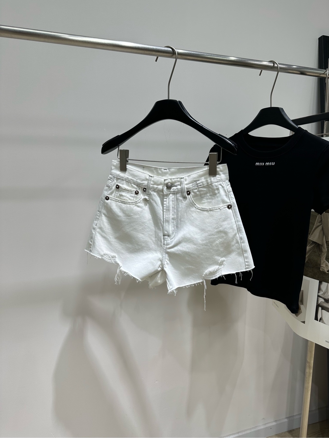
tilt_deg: -8.5
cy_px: 219
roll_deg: -0.7
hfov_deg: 56.8
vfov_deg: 71.6
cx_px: 164
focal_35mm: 24
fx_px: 304
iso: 64
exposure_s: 1/178
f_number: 1.78
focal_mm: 6.86
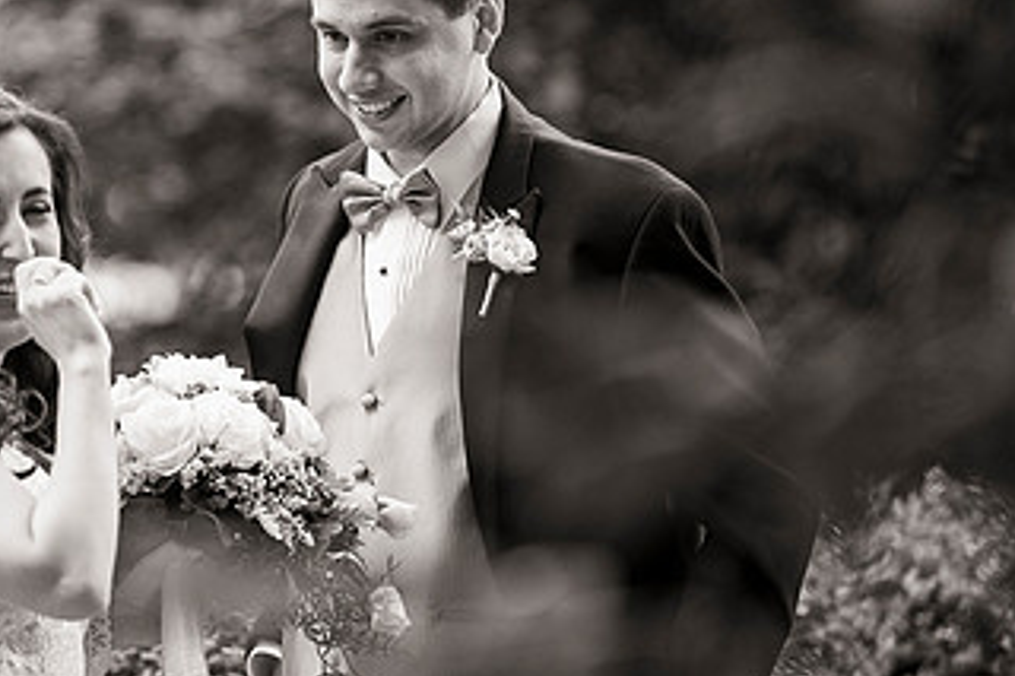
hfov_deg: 6.3
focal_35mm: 326
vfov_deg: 4.2
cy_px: 216
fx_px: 9186
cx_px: 193
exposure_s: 1/1000
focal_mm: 180
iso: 800
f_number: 2.8
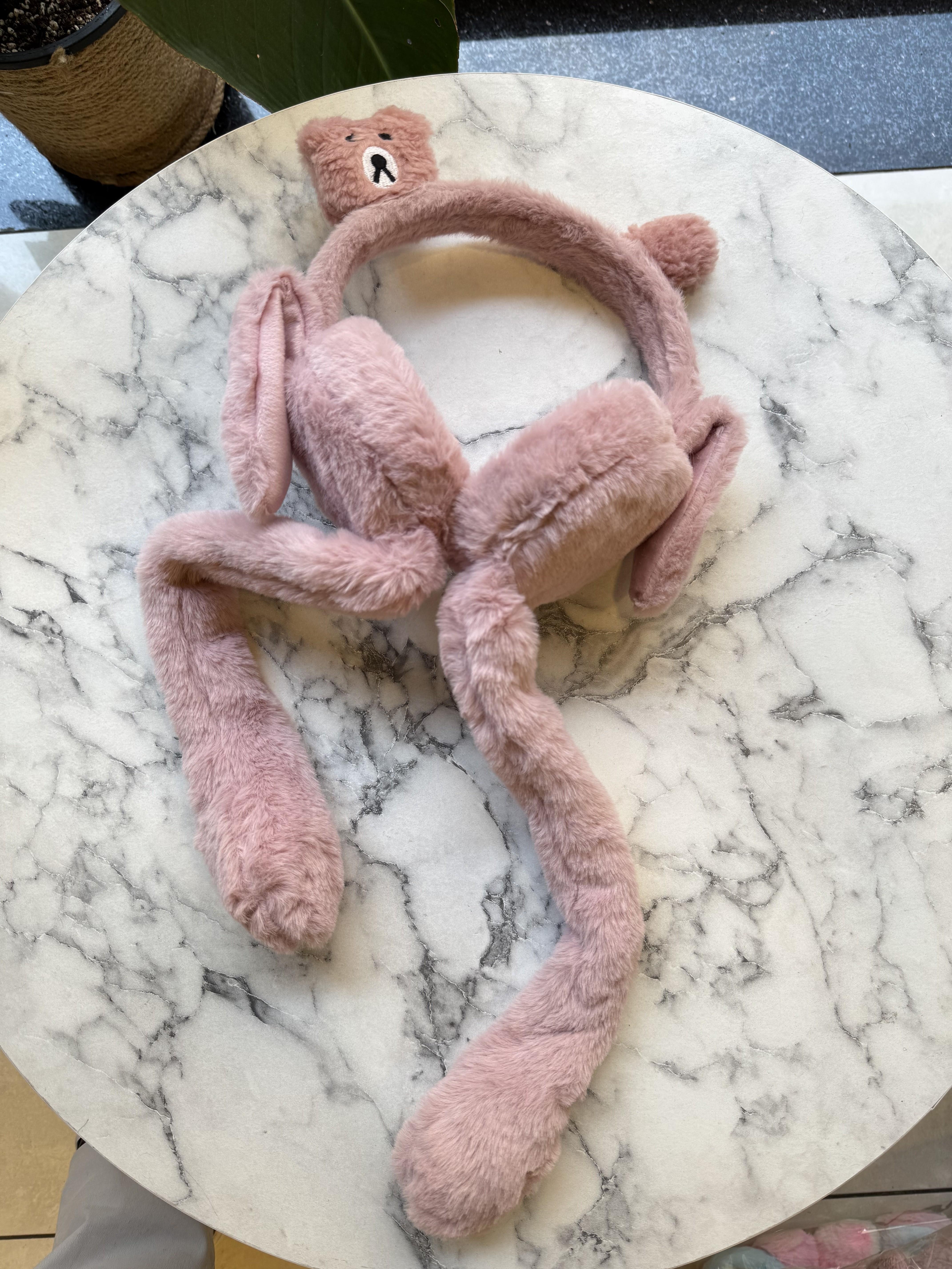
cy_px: 634
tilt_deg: -87.9
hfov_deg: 56.8
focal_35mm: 24
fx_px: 880
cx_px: 476
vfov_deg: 71.6
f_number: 1.78
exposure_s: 1/121
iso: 80
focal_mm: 6.76
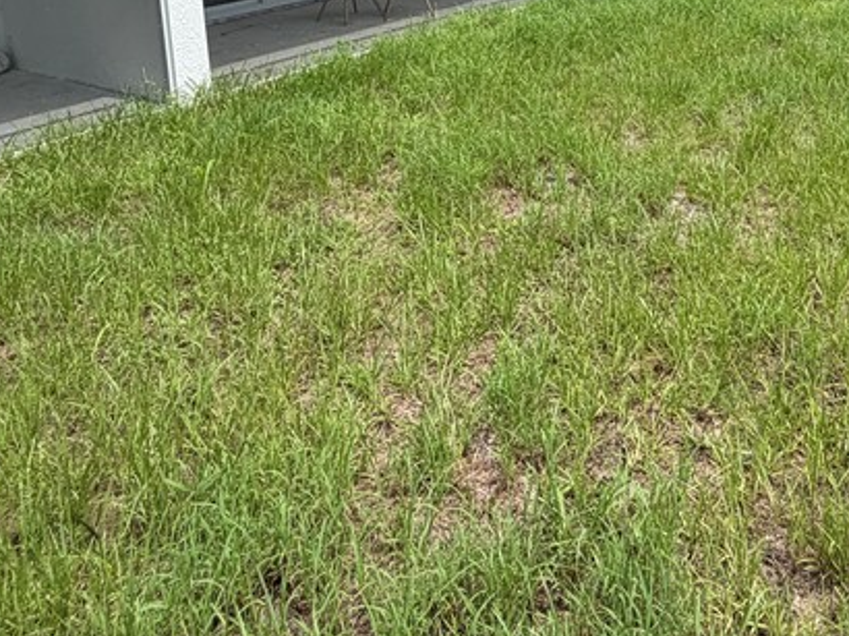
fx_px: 858
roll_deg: +4.7
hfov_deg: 50.5
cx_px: 636
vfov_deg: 34.7
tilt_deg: -4.3
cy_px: -73
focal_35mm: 35
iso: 25
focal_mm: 2.22
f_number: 2.2
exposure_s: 1/770
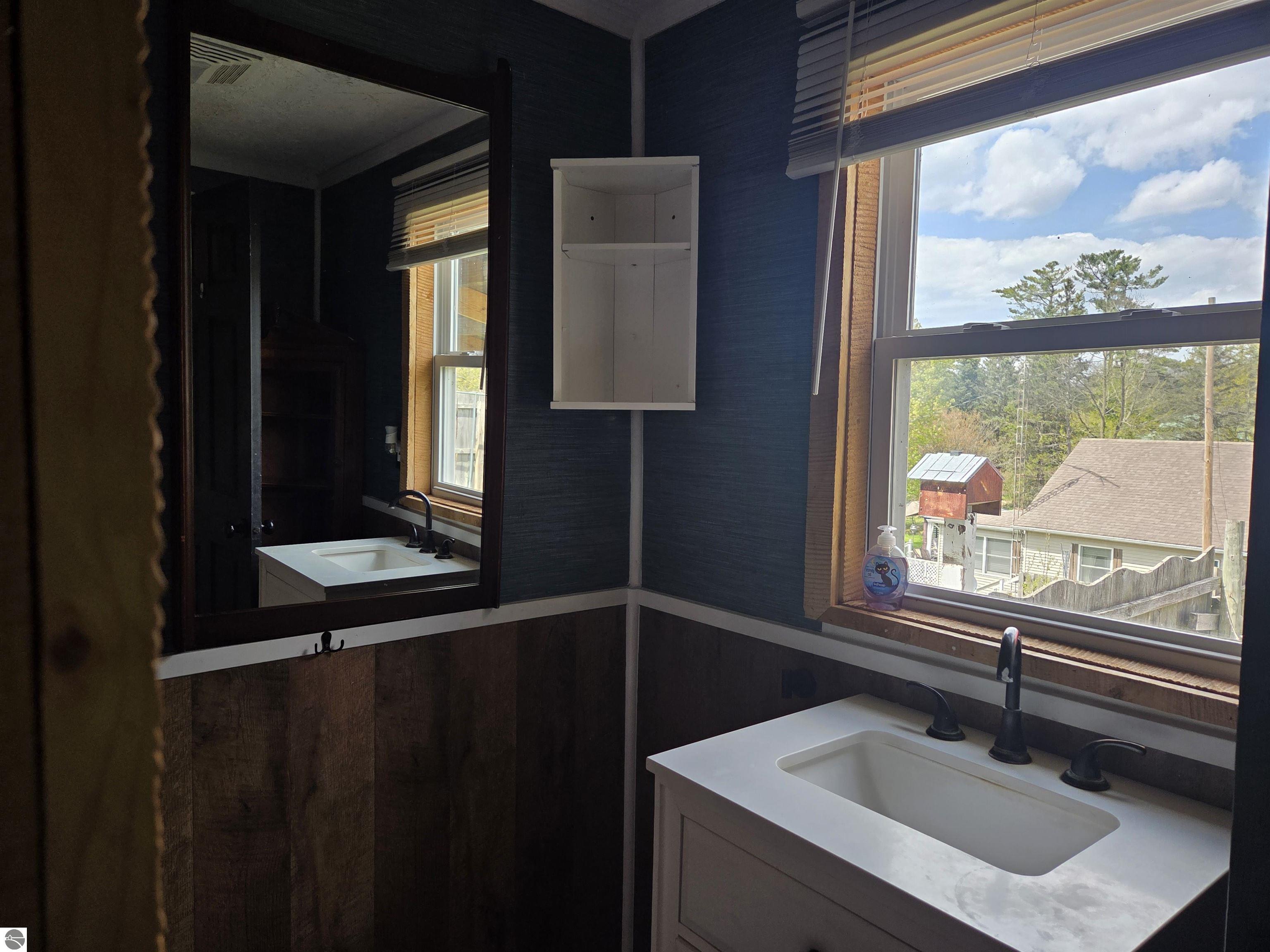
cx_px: 635
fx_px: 844
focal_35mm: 23
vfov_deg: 58.9
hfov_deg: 73.9
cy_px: 476
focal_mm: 5.4
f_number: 1.8
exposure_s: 1/634
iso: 80
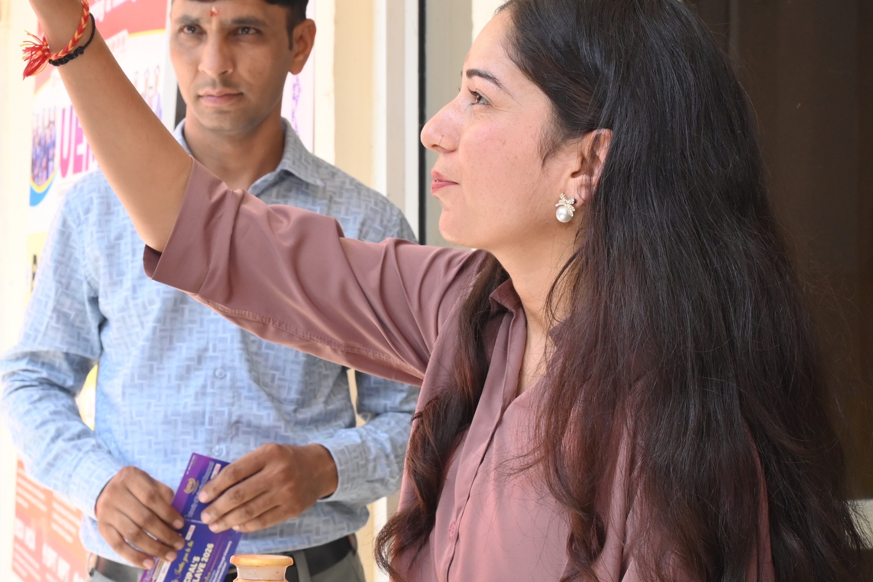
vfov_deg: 20.3
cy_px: 298
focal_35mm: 67
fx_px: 1625
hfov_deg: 29.9
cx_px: 287
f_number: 8
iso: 320
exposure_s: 1/160
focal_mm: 30
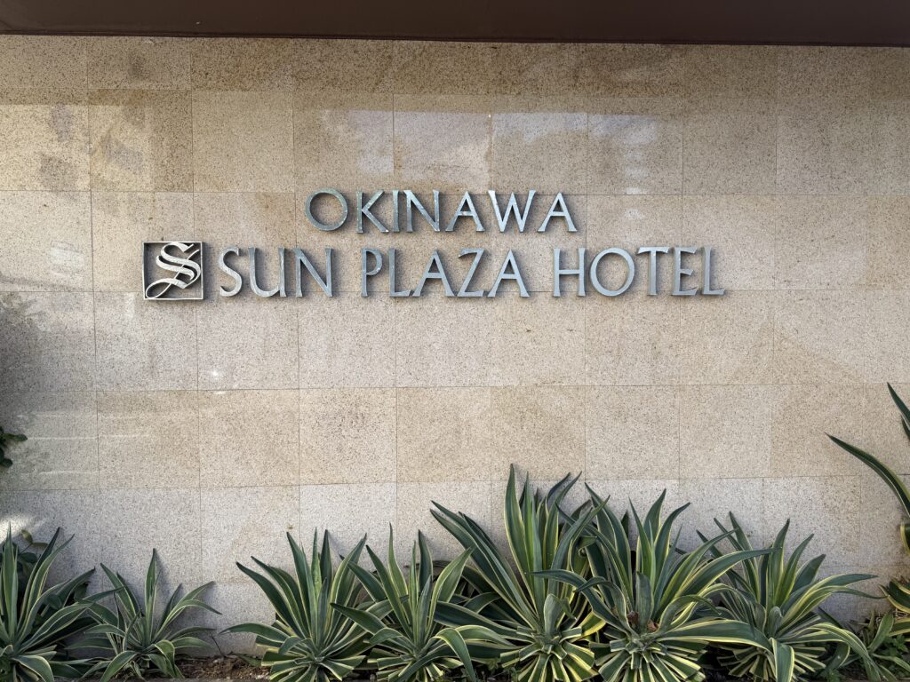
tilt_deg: -1.9
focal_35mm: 24
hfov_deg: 71.6
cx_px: 455
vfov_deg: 56.8
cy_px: 341
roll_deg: +0.3
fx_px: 631
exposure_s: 1/1174
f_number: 1.78
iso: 80
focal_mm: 6.76
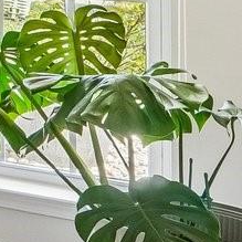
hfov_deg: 9.2
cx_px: -607
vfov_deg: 13.9
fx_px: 941
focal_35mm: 119
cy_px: -104
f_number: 8
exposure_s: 1/15
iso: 400
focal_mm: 10
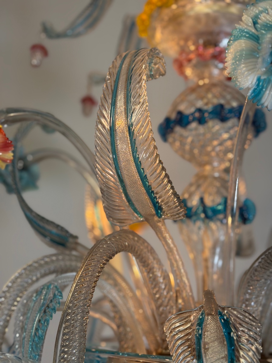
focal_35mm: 48
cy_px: 182
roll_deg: -3.2
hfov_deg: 30.3
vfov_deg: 39.7
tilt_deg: +15.1
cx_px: 136
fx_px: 503
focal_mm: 6.76
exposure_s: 1/100
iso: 125
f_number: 1.78
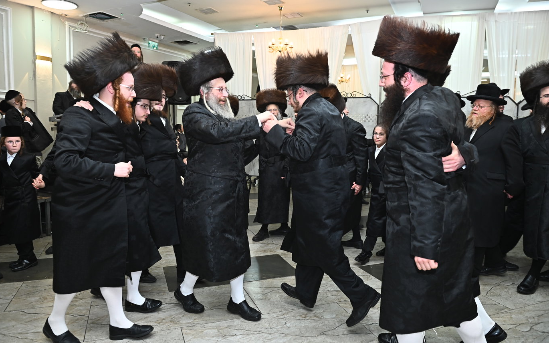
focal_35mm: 25
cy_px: 165
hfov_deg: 72.5
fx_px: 374
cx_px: 269
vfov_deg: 49.3
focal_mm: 24
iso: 1250
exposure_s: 1/200
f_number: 4
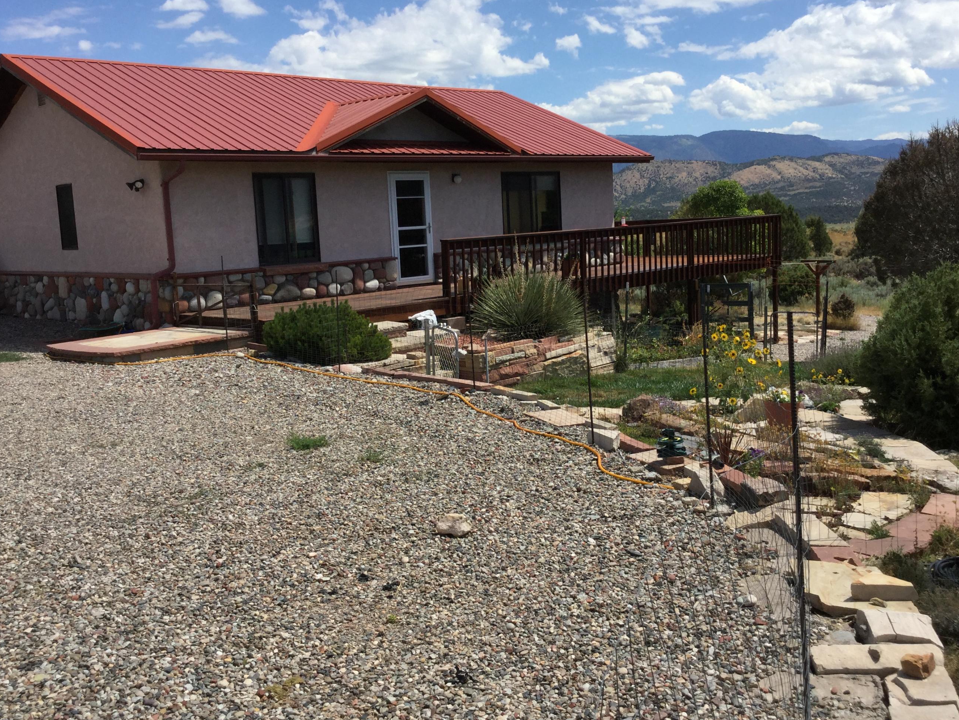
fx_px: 997
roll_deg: +0.2
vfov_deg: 39.6
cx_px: 484
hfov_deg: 51.3
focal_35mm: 36
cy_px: 328
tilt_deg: -8.2
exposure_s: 1/1698
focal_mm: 3.3
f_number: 2.4
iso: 25
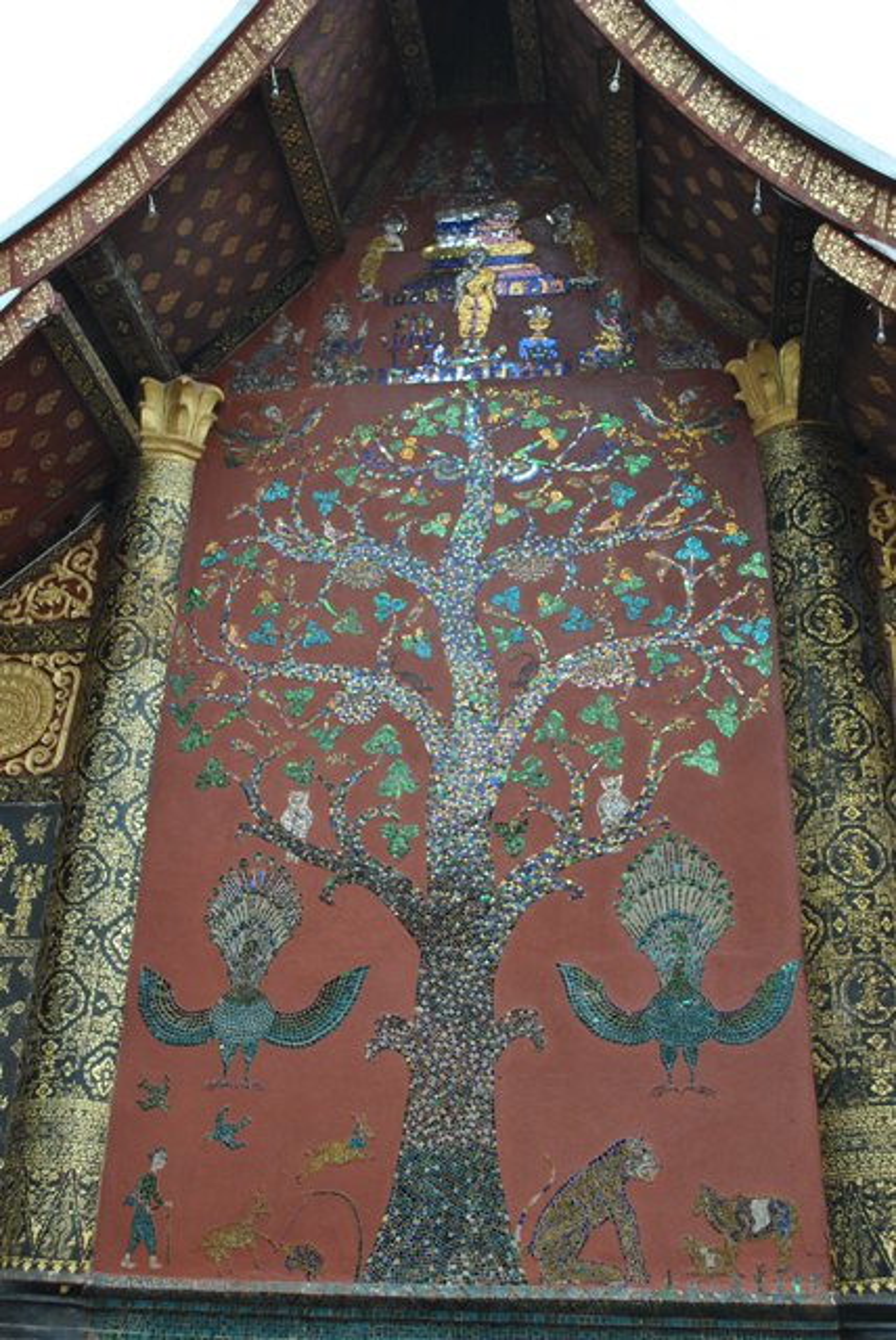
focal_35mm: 39
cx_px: 448
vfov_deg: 49.5
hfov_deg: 34.3
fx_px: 1453
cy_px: 670
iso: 160
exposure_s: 1/125
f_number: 5.6
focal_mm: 26
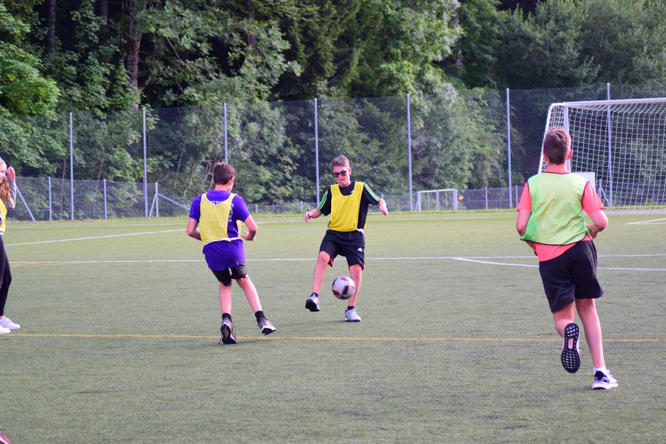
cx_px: 333
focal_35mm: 112
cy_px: 222
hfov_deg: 18.2
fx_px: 2081
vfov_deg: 12.2
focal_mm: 75
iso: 900
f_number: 4
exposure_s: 1/320
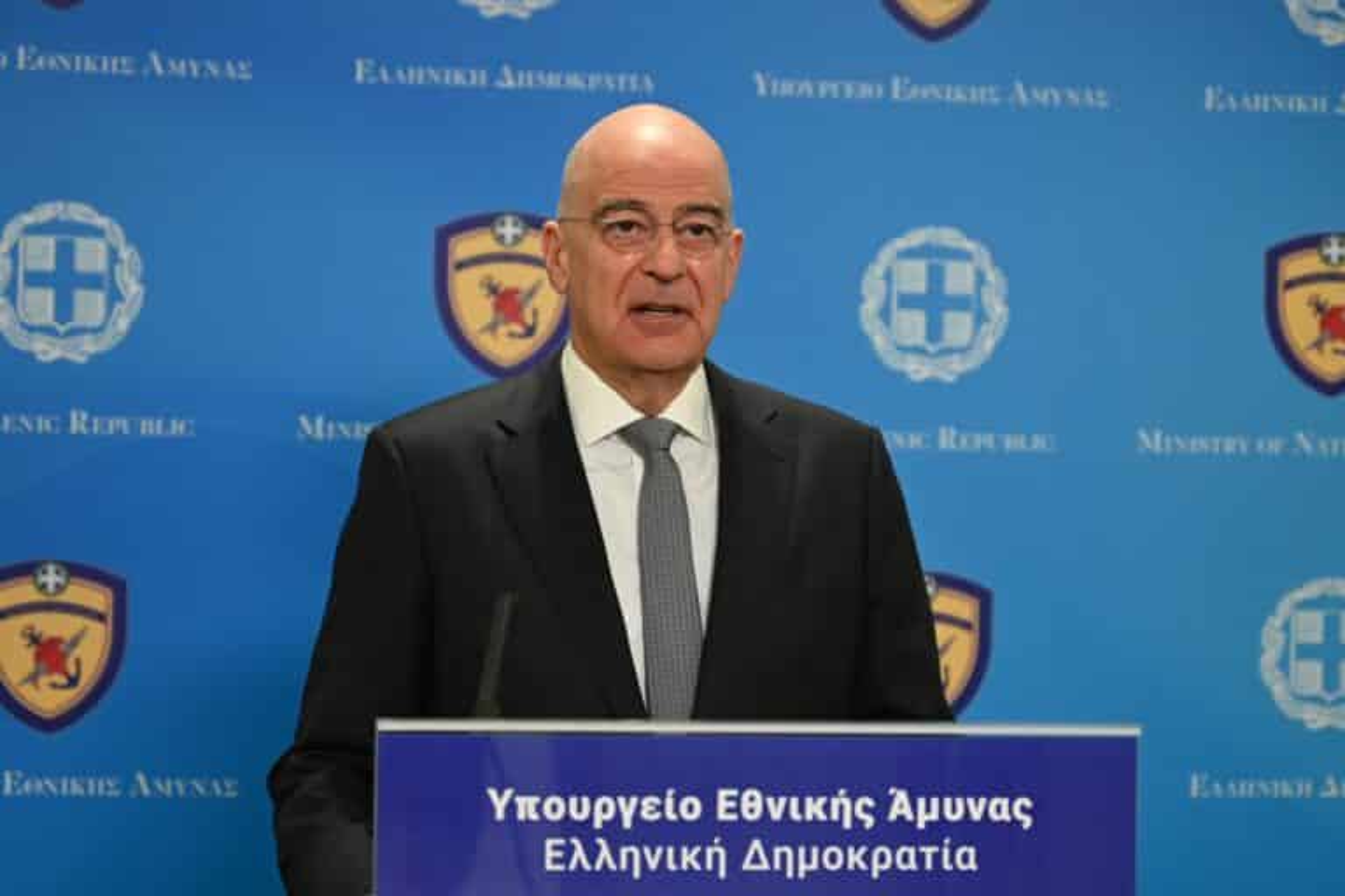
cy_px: 448
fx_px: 3923
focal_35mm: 105
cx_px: 672
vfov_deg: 13.0
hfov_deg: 19.5
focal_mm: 70
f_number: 2.8
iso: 1000
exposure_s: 1/250
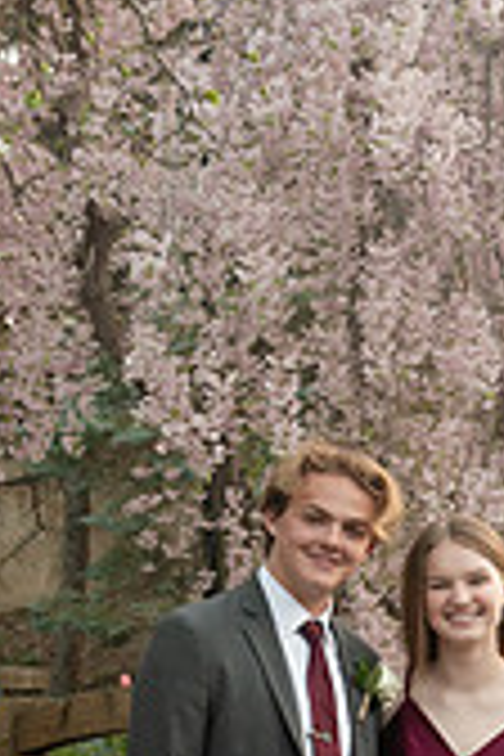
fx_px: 2247
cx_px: 364
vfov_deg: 18.6
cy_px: 752
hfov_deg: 12.8
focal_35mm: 107
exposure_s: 1/125
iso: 800
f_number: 5.6
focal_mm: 40
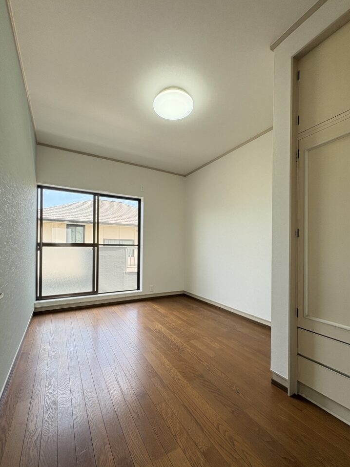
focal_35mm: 15
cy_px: 247
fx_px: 202
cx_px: 171
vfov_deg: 98.1
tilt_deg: -0.2
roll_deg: -0.8
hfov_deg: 81.7
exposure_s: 1/120
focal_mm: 2.22
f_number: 2.2
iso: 80
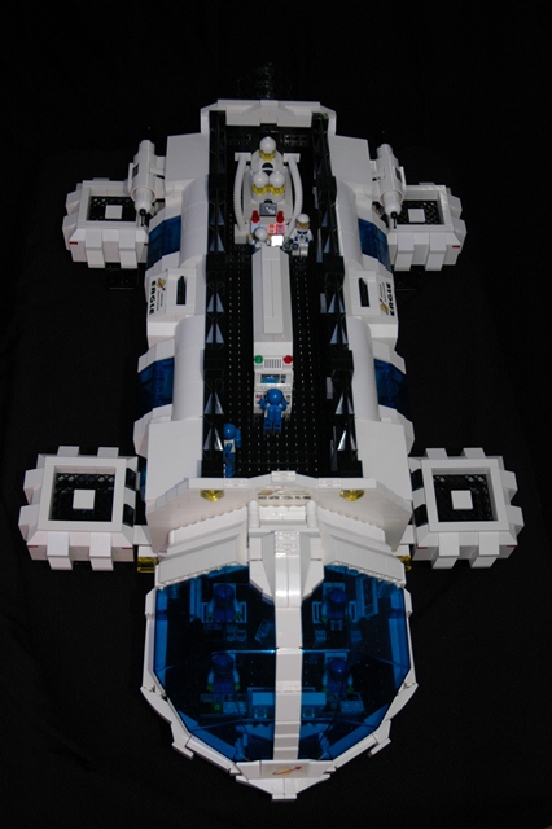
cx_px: 276
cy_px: 414
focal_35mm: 38
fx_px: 863
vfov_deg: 51.3
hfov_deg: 35.5
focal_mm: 25
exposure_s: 1/60
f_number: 3.8
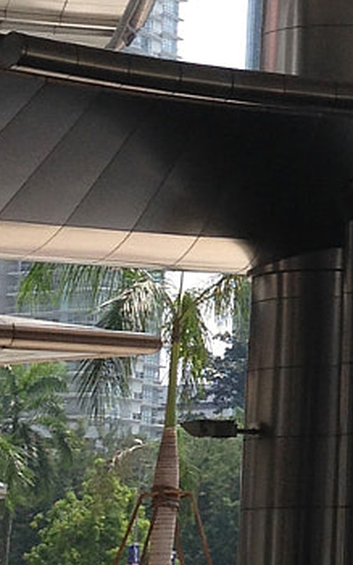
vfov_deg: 13.0
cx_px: 830
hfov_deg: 7.7
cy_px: 113
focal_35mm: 160
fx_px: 2461
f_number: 2.4
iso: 50
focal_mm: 4.12
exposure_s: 1/713
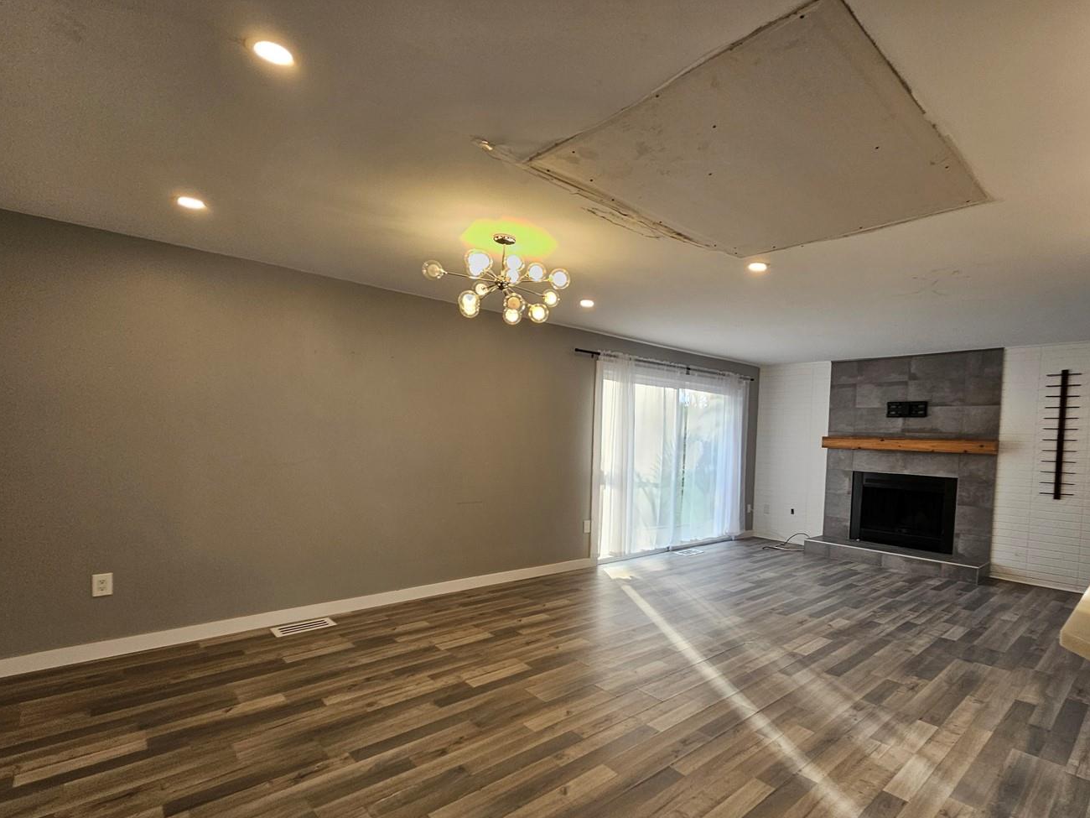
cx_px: 636
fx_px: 504
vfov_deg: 77.5
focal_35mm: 16
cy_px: 476
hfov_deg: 93.6
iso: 80
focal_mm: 2.2
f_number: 2.2
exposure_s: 1/60
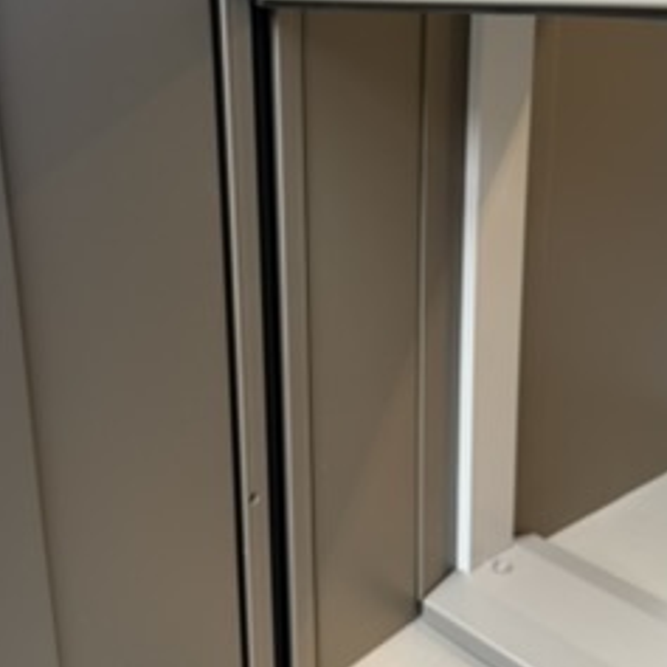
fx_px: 937
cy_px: 239
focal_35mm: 43
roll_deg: +1.5
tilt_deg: -16.0
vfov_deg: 38.8
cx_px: 304
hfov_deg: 39.1
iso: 250
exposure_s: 1/58
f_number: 1.78
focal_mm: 6.76
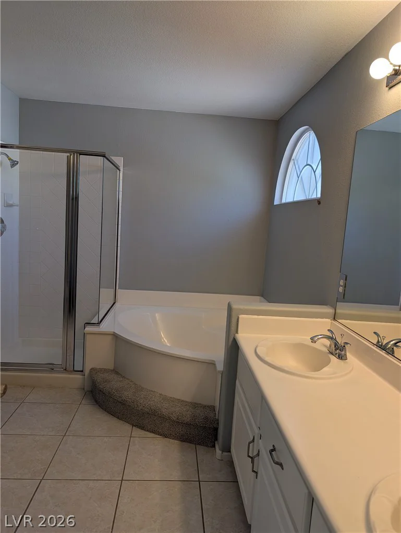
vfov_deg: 71.5
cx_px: 200
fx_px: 370
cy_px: 266
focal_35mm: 24
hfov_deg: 56.9
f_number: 1.68
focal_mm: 6.9
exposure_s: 1/30
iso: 19
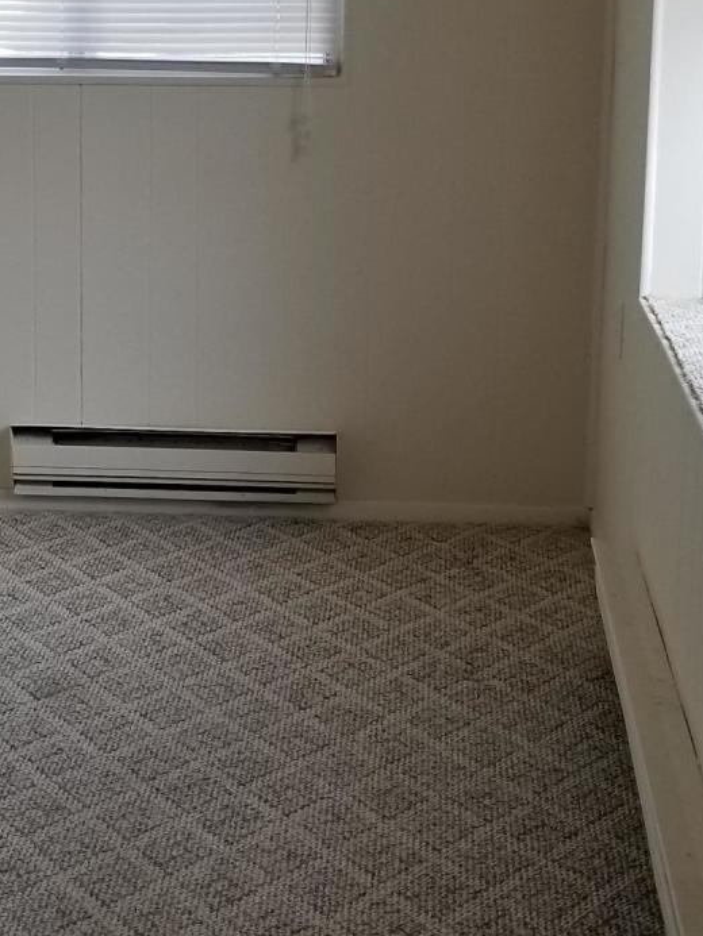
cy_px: 321
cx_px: 158
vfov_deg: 25.9
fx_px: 2030
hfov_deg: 19.5
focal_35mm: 75
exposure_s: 1/122
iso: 50
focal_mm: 4.25
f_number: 1.7
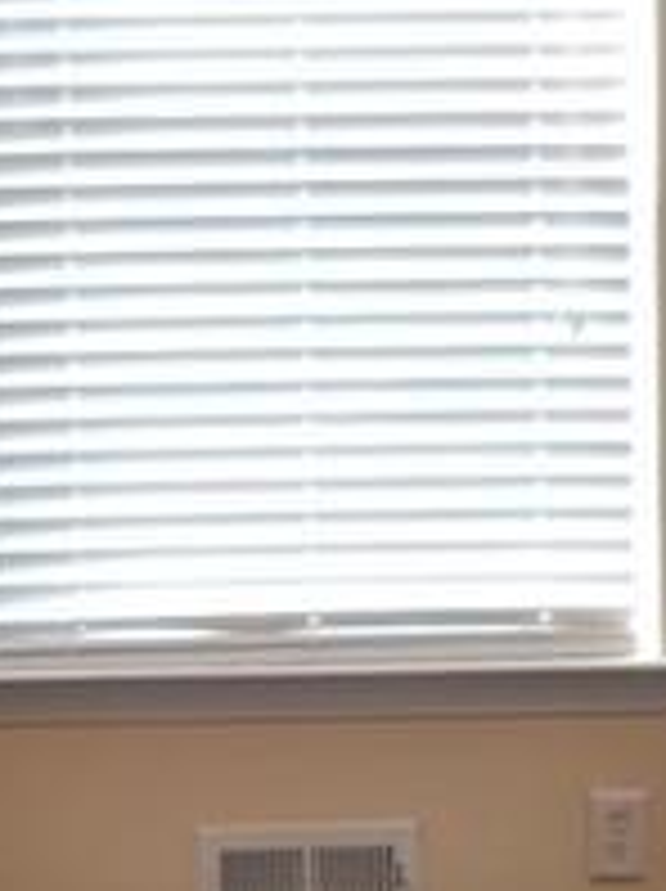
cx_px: 421
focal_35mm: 197
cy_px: 657
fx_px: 5065
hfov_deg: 7.5
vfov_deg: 10.0
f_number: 1.8
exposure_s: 1/120
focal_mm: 5.4
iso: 125
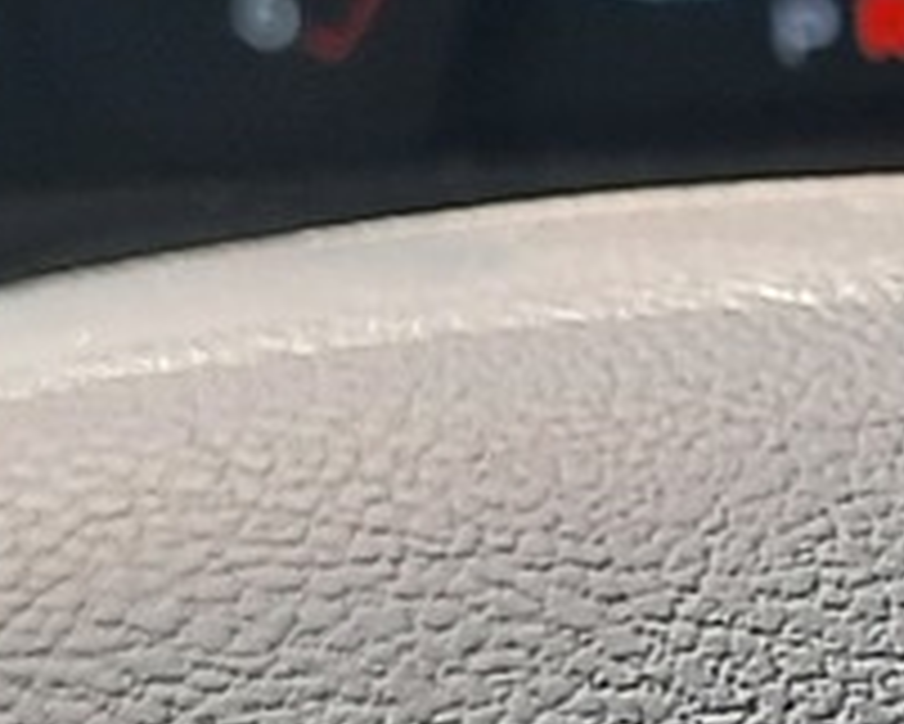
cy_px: 333
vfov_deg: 8.8
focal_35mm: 175
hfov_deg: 10.9
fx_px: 4684
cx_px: 868
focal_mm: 4.6
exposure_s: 1/100
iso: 64
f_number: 2
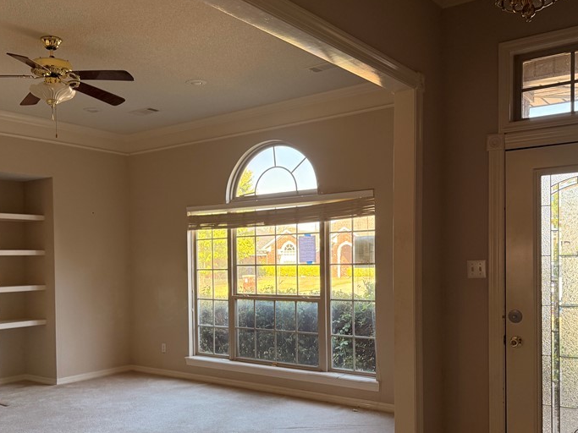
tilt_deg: -0.9
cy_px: 273
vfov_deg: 39.4
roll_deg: +0.9
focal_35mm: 36
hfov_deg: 51.0
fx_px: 601
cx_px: 232
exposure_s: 1/192
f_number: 1.78
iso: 200
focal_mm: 6.76
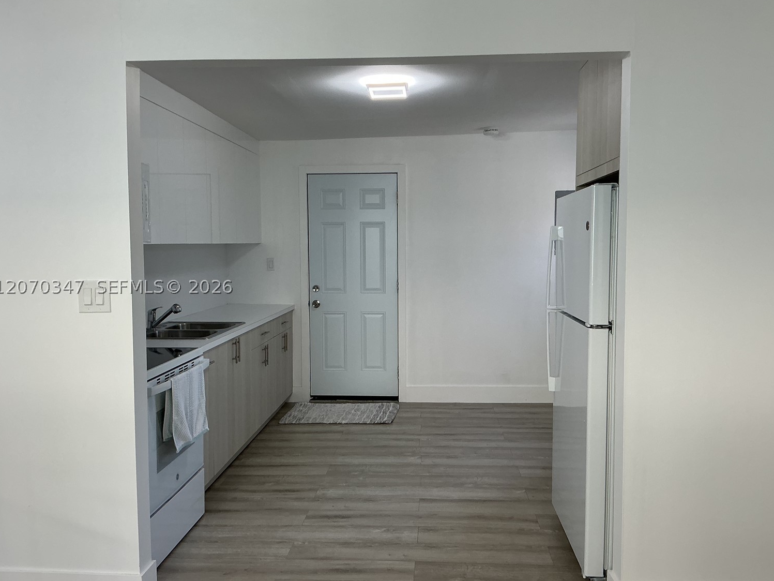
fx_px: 693
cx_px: 391
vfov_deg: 45.4
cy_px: 287
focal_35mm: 31
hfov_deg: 58.3
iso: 40
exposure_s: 1/60
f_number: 1.8
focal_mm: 3
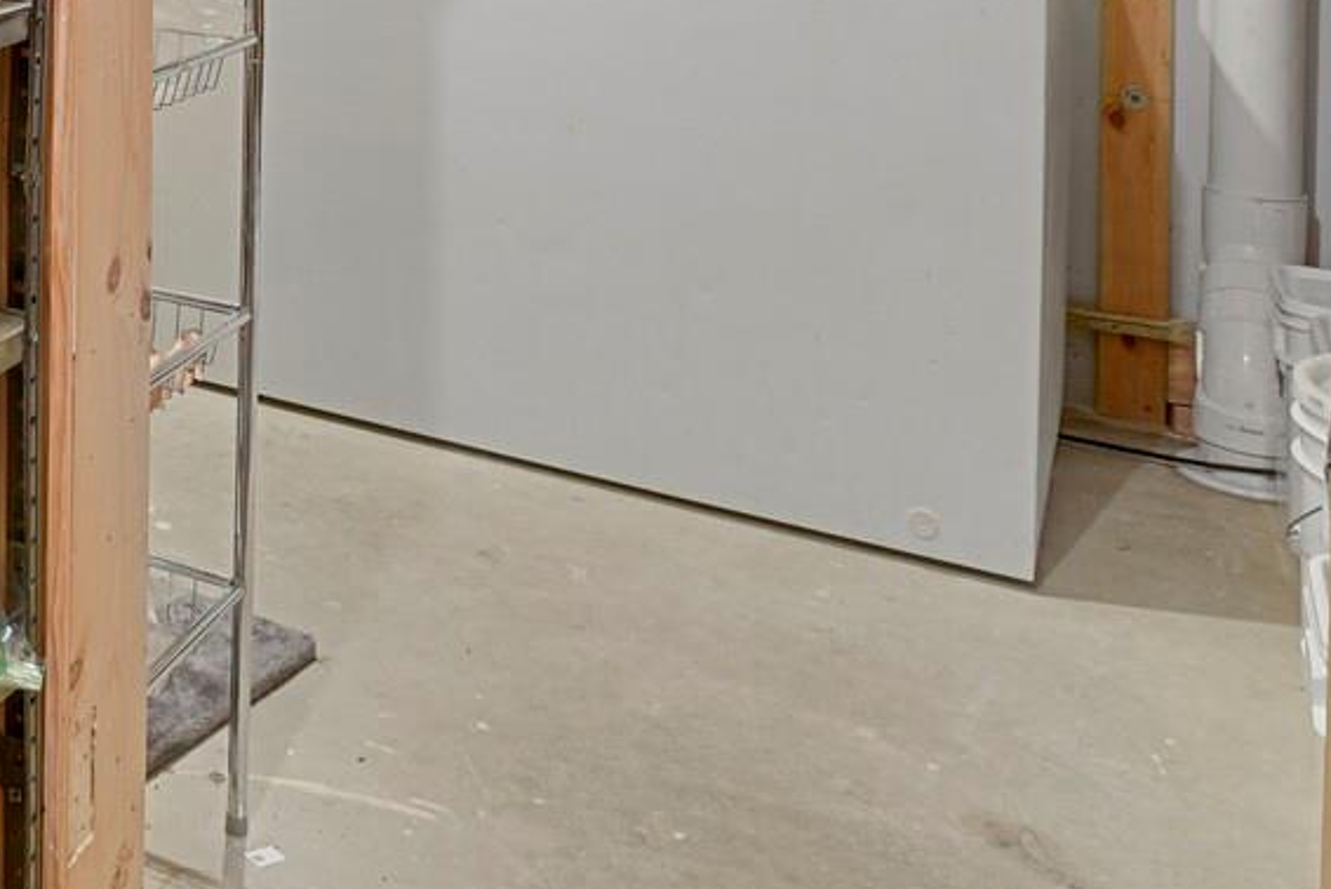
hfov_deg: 33.0
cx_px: -300
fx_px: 1775
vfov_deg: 24.2
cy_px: -306
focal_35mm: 48
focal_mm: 17
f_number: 8
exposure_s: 25
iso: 250
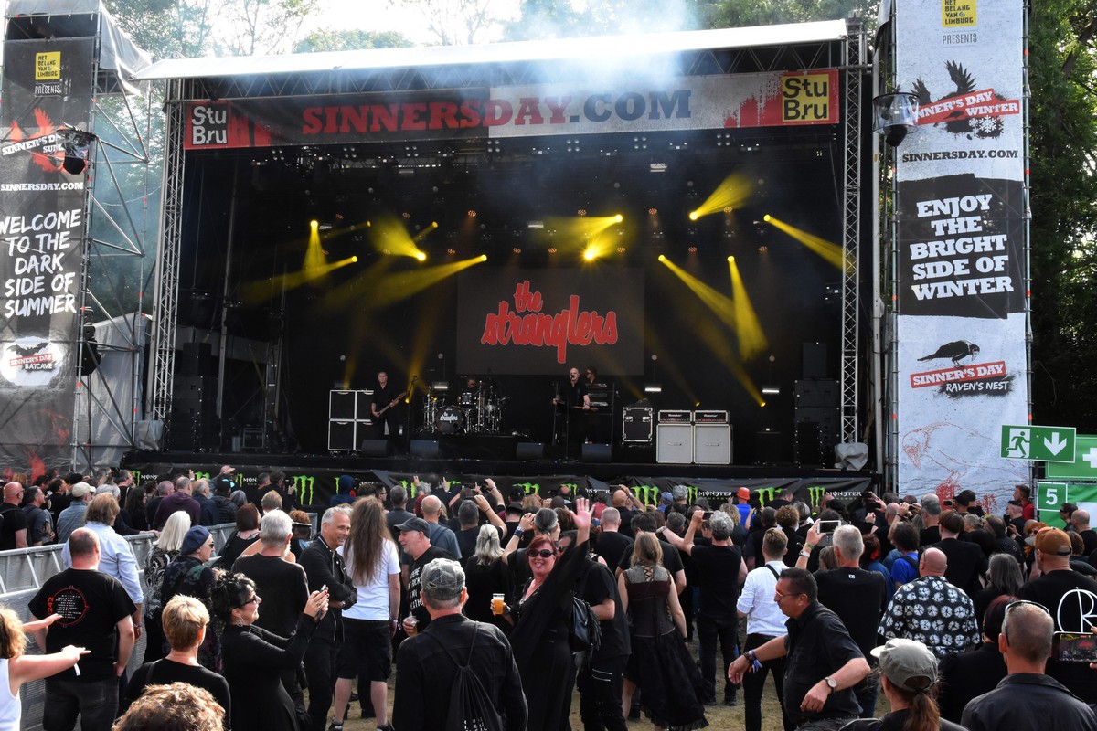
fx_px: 1188
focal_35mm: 39
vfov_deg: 34.2
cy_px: 366
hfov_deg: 49.6
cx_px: 548
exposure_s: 1/200
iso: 2000
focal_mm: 26
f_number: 13
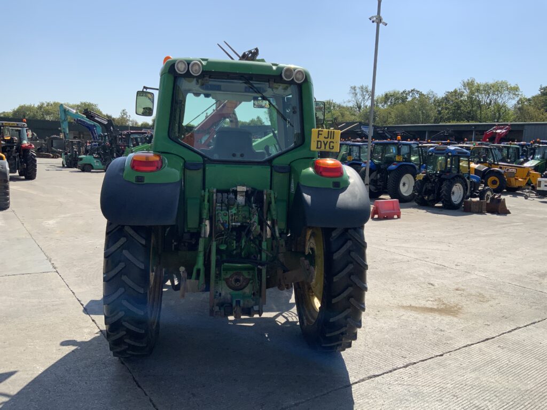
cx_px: 274
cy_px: 205
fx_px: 458
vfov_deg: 48.2
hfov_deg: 61.7
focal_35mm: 29
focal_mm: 3
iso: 20
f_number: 1.8
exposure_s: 1/2320
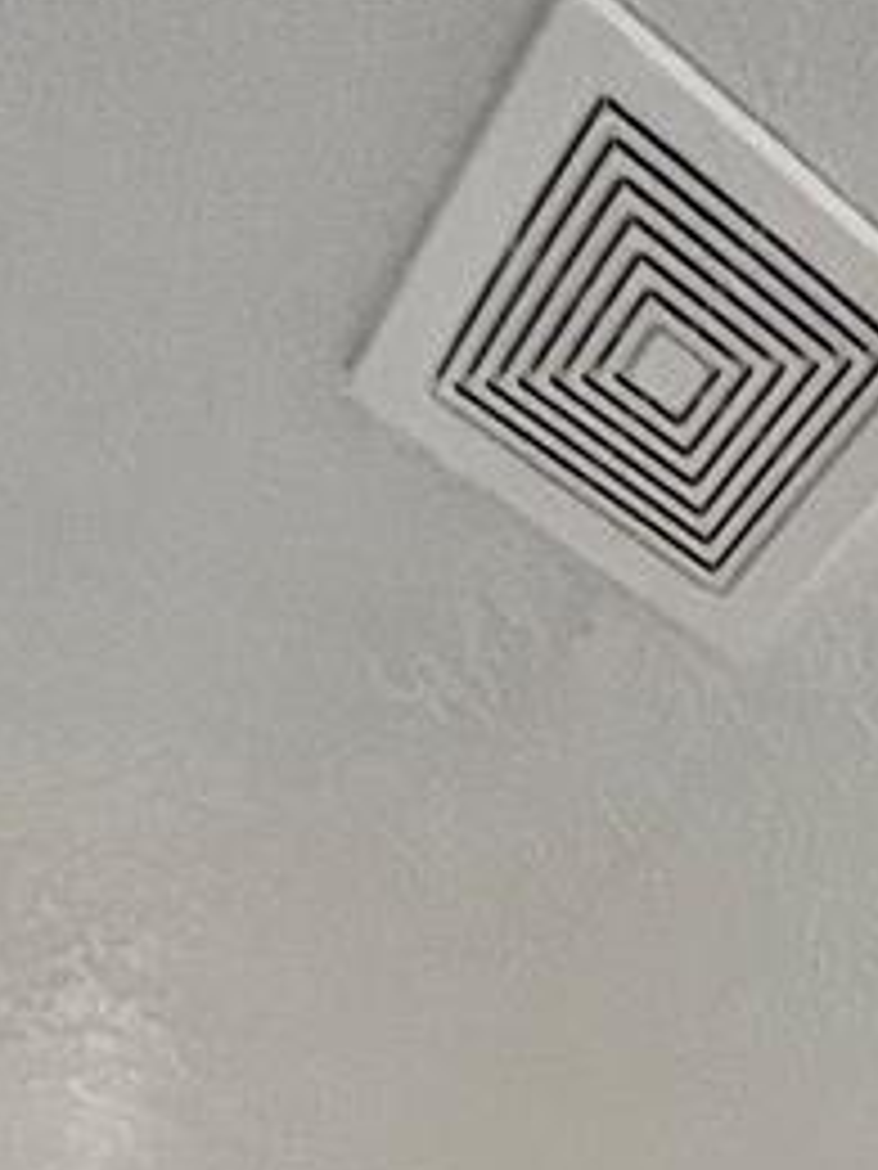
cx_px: 901
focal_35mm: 60
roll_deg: -1.8
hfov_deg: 23.3
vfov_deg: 16.9
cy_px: 2596
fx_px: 2029
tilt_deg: -2.6
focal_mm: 1.57
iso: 160
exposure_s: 1/120
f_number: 1.8
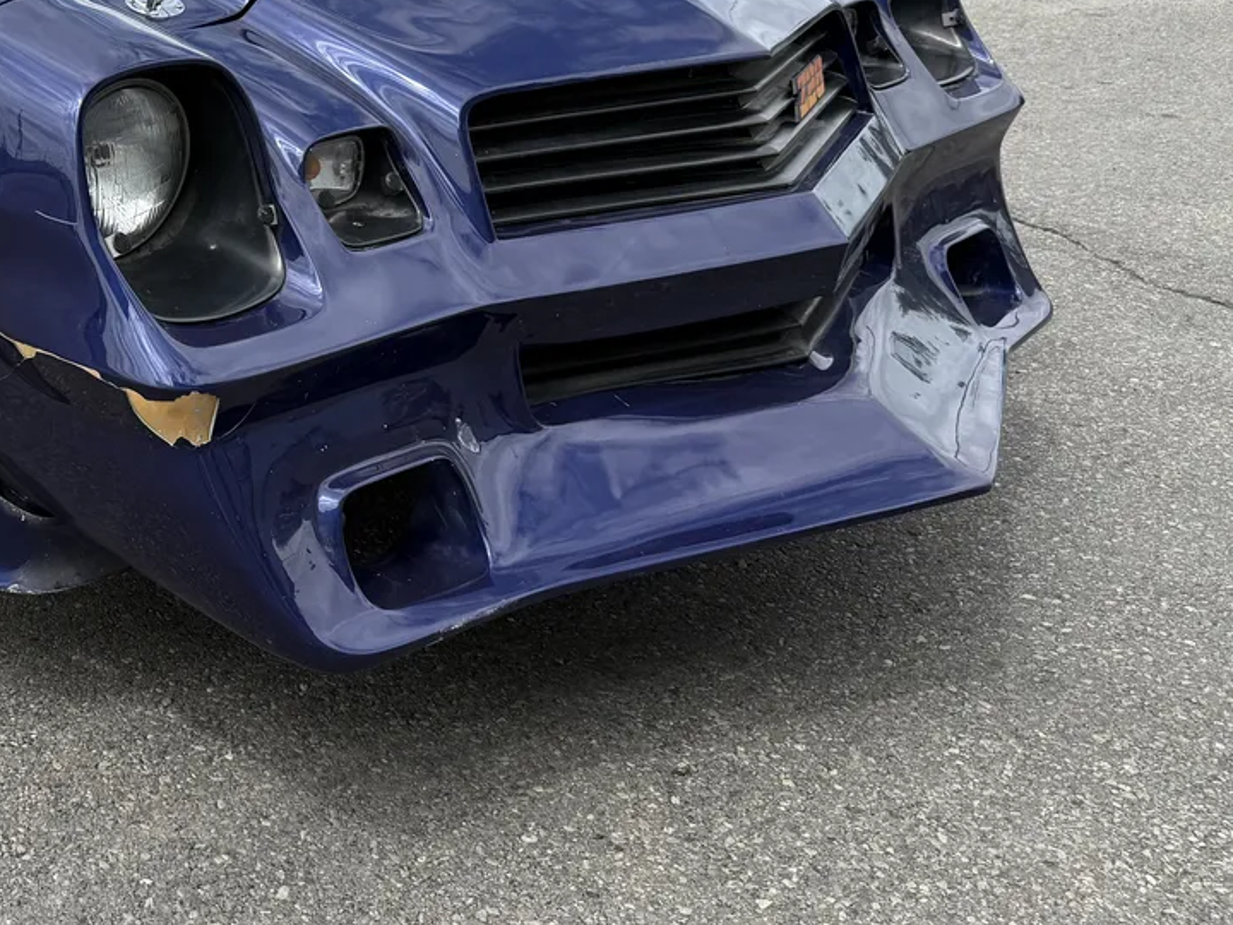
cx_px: 7
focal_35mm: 50
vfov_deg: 28.5
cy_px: 200
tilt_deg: -17.5
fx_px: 1781
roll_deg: -2.4
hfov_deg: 34.8
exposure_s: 1/2370
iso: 80
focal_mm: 6.76
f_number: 1.78
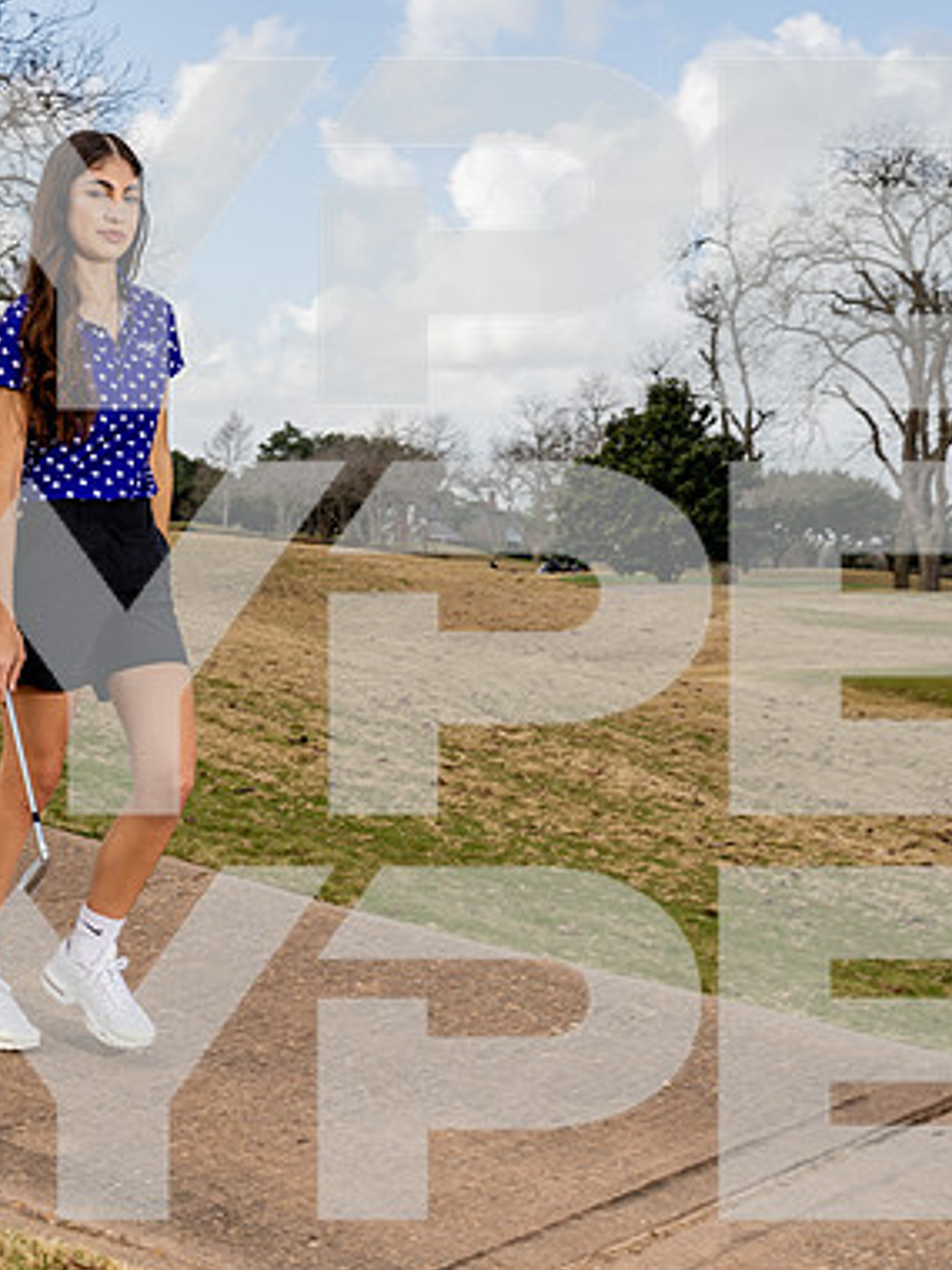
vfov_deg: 28.2
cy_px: 640
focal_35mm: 69
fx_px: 2530
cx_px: 264
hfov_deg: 21.2
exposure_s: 1/250
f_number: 8
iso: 100
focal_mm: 47
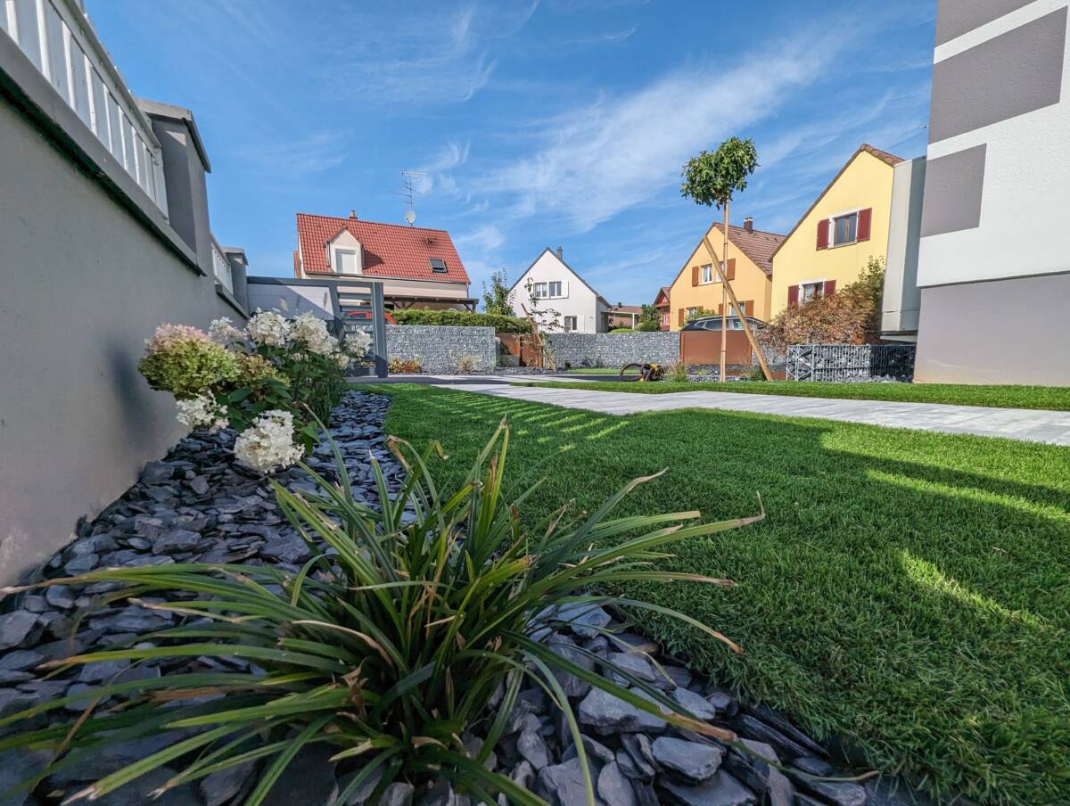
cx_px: 535
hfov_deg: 106.1
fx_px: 402
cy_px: 403
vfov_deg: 90.1
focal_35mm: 13
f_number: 2.2
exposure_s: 1/1859
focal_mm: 1.95
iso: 48
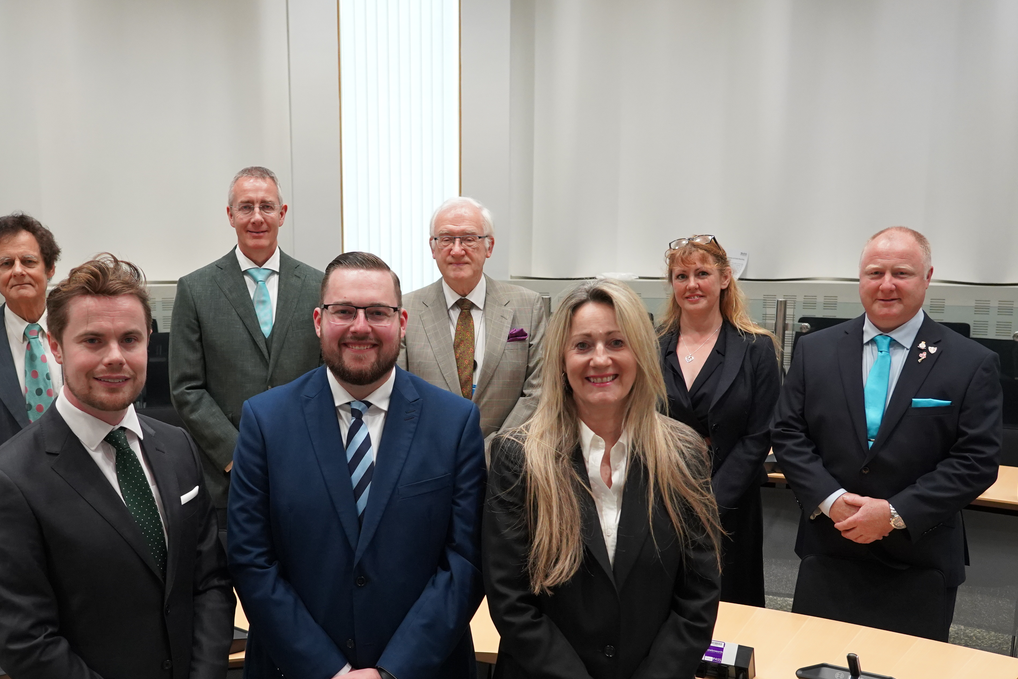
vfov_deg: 34.8
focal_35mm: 38
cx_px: 383
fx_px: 1074
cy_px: 432
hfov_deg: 50.2
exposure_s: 1/160
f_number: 4
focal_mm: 24
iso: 2500
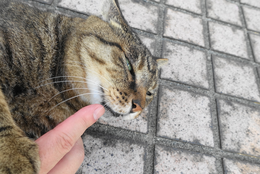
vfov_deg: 53.1
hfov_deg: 73.7
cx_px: 130
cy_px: 87
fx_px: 173
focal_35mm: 24
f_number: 4
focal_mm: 8.8
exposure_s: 1/250
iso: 200
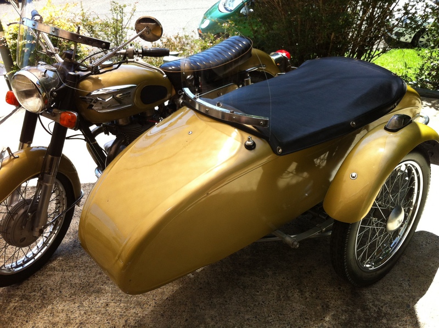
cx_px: 220
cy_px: 164
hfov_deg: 52.7
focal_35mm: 35
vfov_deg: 40.6
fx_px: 443
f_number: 2.8
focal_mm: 3.85
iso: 80
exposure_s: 1/403
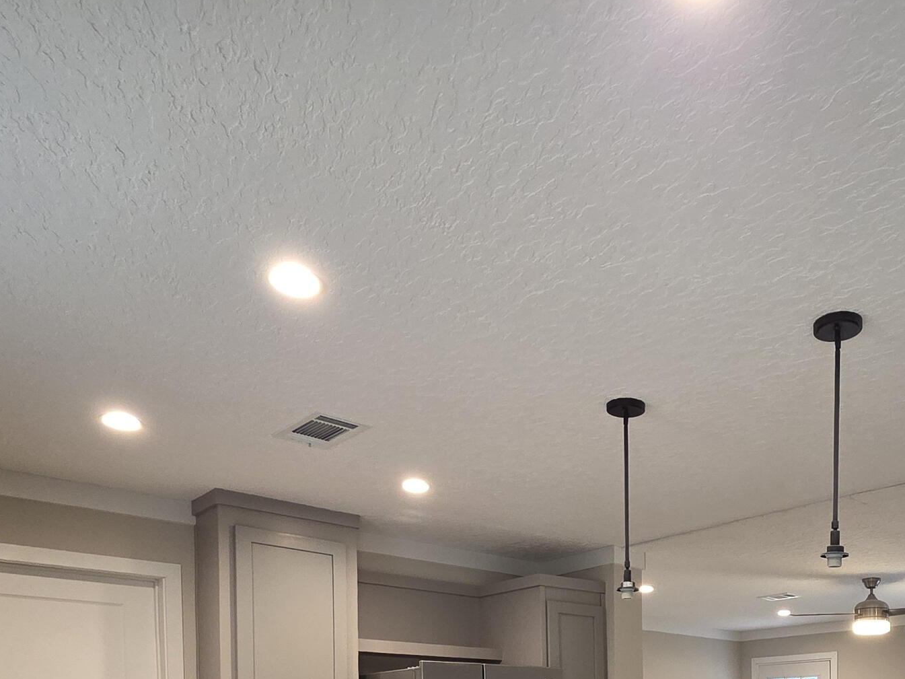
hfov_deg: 59.2
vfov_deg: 39.3
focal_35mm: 29
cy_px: 750
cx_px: 650
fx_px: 758
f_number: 2.2
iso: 320
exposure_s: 1/60
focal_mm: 2.2
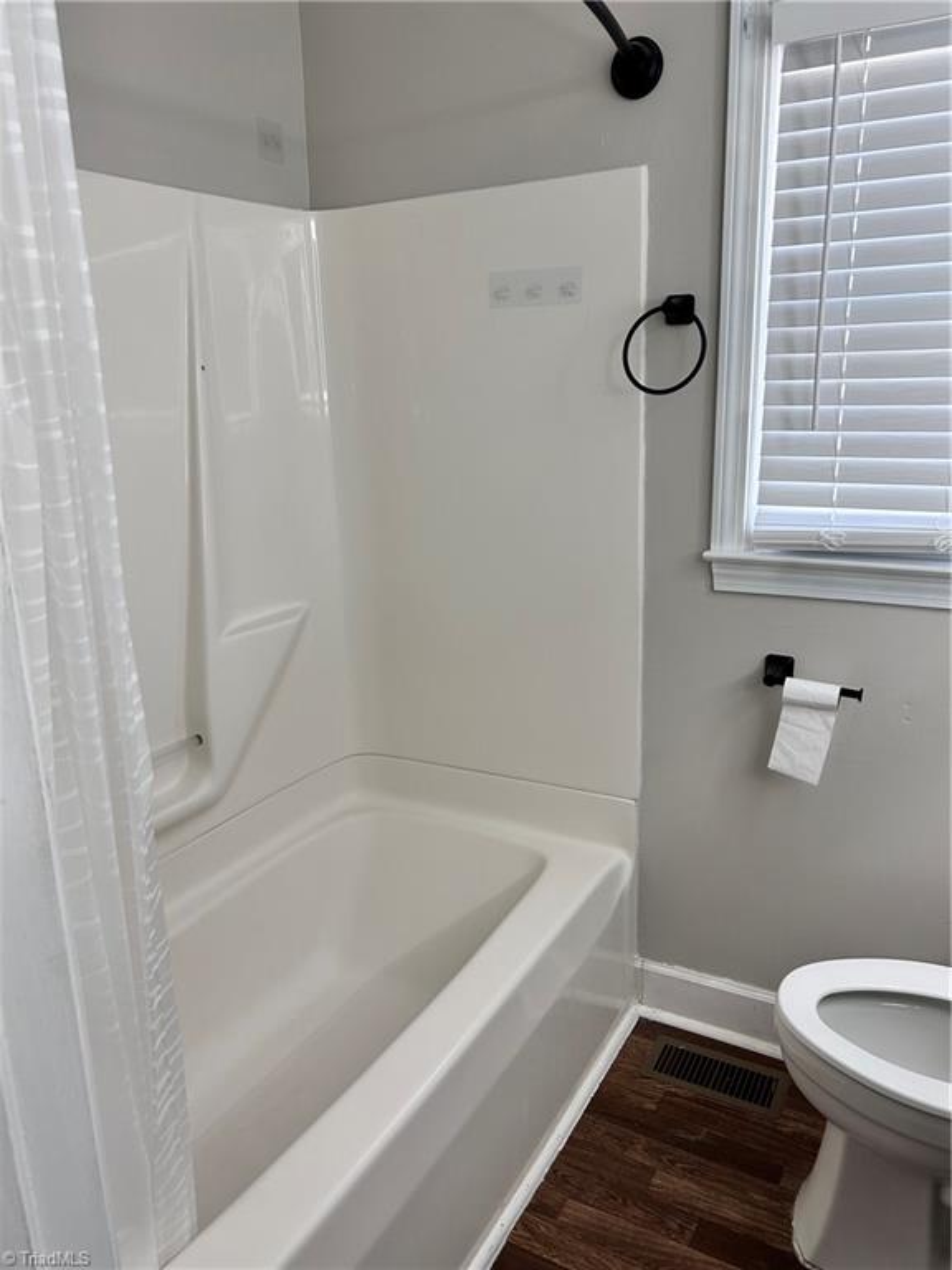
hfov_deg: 53.1
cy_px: 635
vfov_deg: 67.3
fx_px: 953
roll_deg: +1.6
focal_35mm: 26
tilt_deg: -14.5
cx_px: 476
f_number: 1.5
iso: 100
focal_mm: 5.7
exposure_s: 1/120
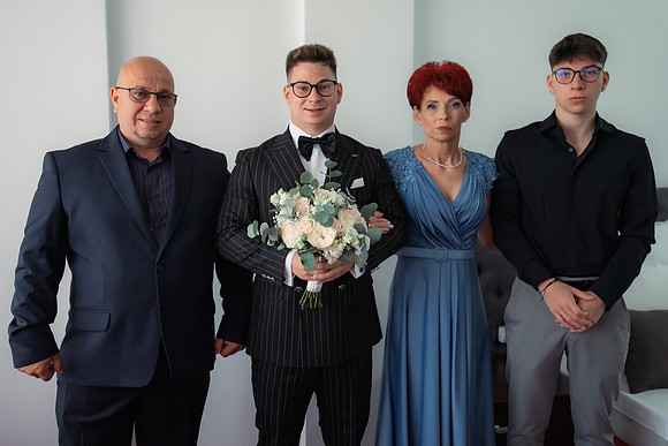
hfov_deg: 52.0
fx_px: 686
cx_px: 329
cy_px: 194
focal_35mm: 37
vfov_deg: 36.0
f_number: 2.8
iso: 1600
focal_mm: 30
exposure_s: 1/160
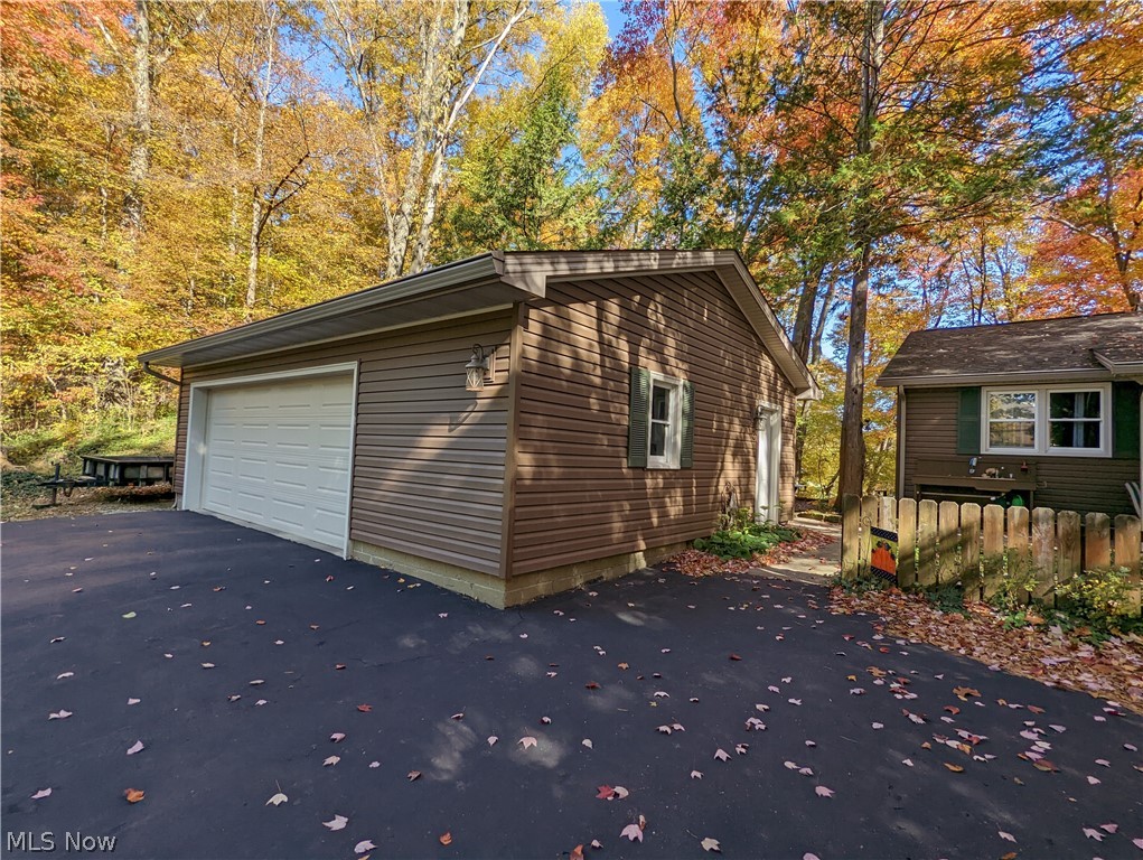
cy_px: 430
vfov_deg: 78.2
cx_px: 572
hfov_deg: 94.4
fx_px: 529
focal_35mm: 16
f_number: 2.2
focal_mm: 2.35
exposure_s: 1/394
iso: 41
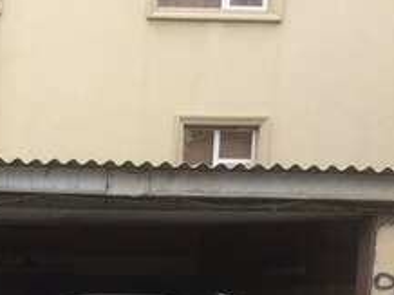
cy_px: 433
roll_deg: -0.1
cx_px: -125
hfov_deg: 20.3
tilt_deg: -7.1
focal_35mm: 88
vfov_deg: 15.5
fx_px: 1001
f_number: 2.2
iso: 32
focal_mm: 4.15
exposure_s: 1/214
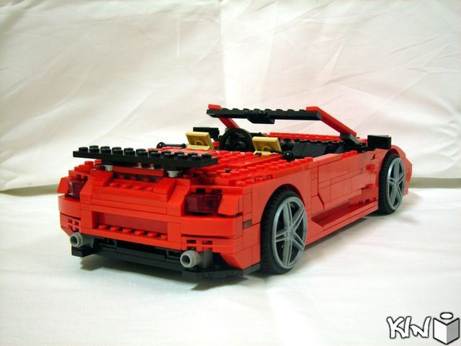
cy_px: 173
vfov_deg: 26.6
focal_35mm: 55
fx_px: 732
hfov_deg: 34.9
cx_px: 230
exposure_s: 1/4
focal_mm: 9.1
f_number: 3.6
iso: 167
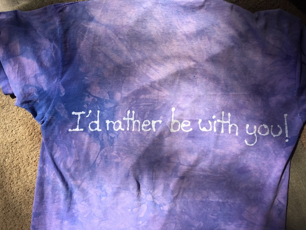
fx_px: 256
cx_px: 153
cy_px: 115
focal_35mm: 29
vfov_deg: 48.2
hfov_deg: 61.7
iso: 25
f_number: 2.2
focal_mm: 4.15
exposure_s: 1/725
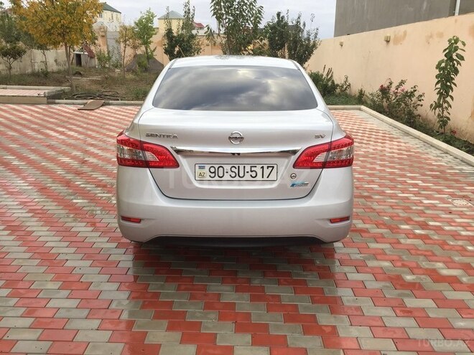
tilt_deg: -16.5
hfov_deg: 61.7
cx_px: 237
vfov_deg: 48.2
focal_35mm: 29
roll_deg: -1.4
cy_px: 178
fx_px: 397
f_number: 2.2
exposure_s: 1/203
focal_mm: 4.15
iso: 32
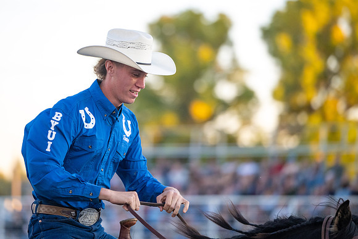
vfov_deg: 6.7
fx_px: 2040
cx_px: 154
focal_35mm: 205
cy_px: 103
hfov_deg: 10.0
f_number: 2.8
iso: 1250
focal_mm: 180
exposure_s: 1/1250
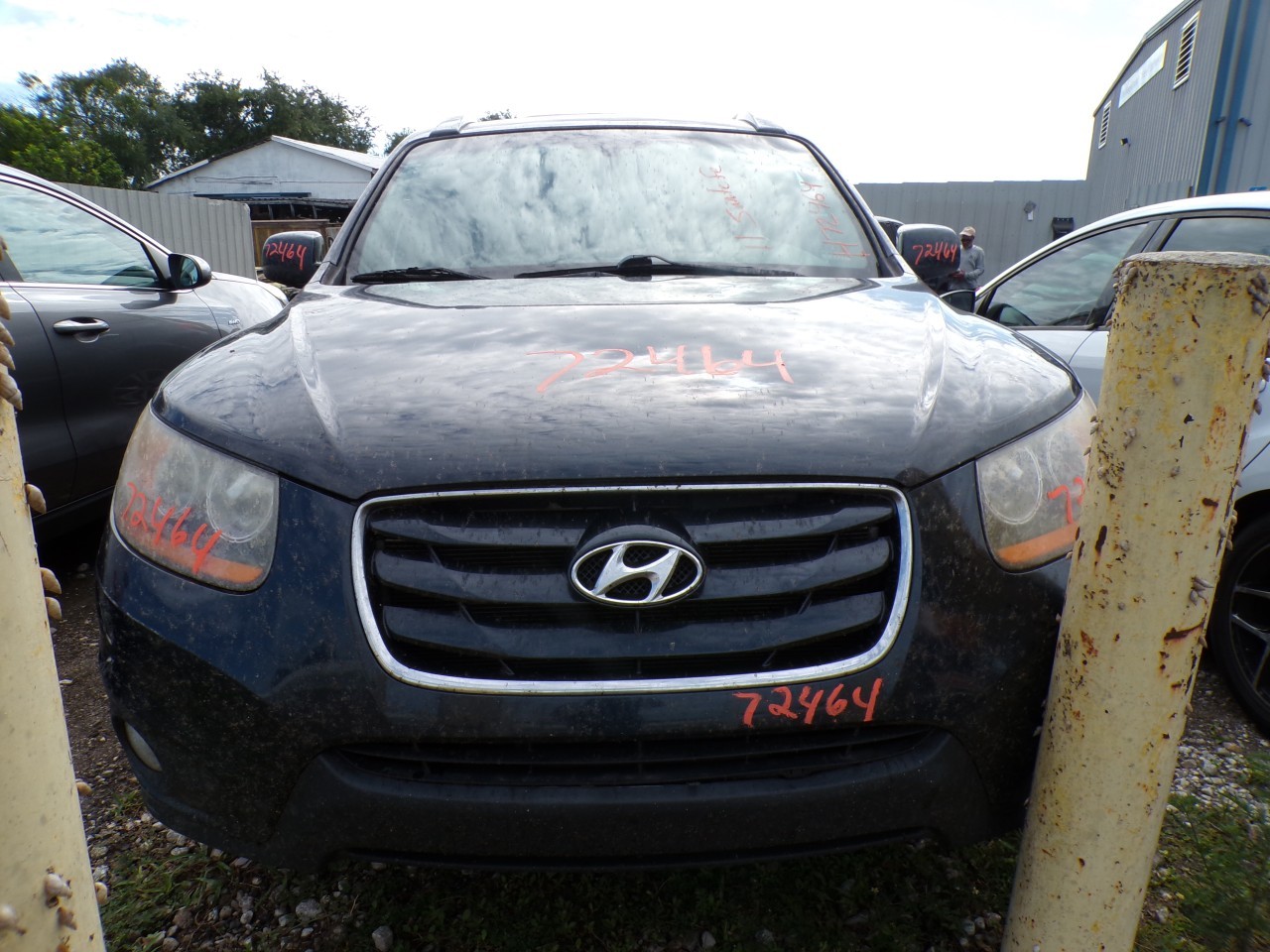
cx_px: 635
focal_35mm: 24
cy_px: 476
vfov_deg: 56.8
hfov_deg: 71.6
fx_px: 881
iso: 100
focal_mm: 4.3
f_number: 4.4
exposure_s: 1/480
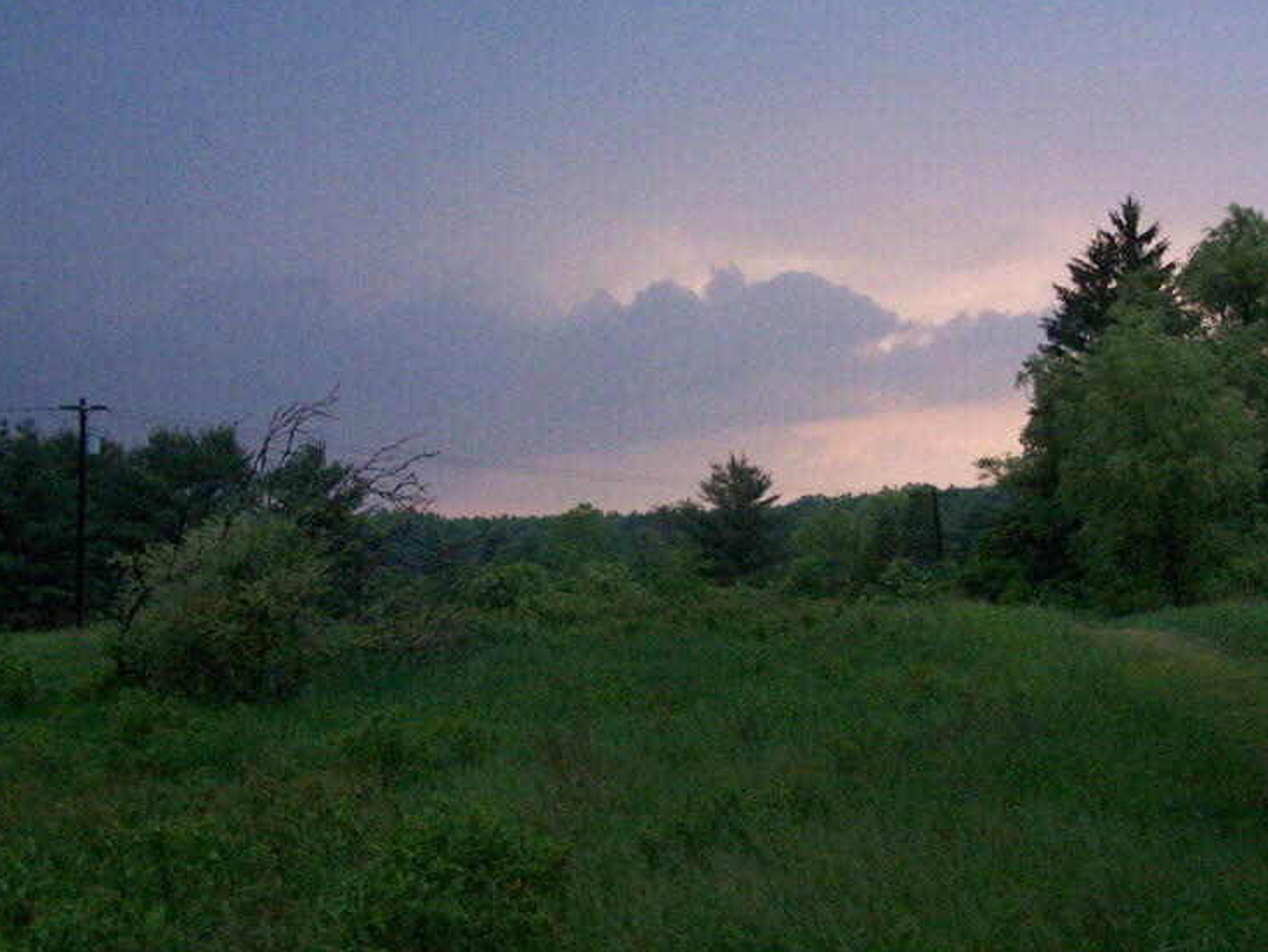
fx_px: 2052
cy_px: 399
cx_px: 784
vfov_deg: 26.1
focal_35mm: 56
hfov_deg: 34.2
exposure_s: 1/125
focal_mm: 6.7
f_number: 2.8
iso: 400
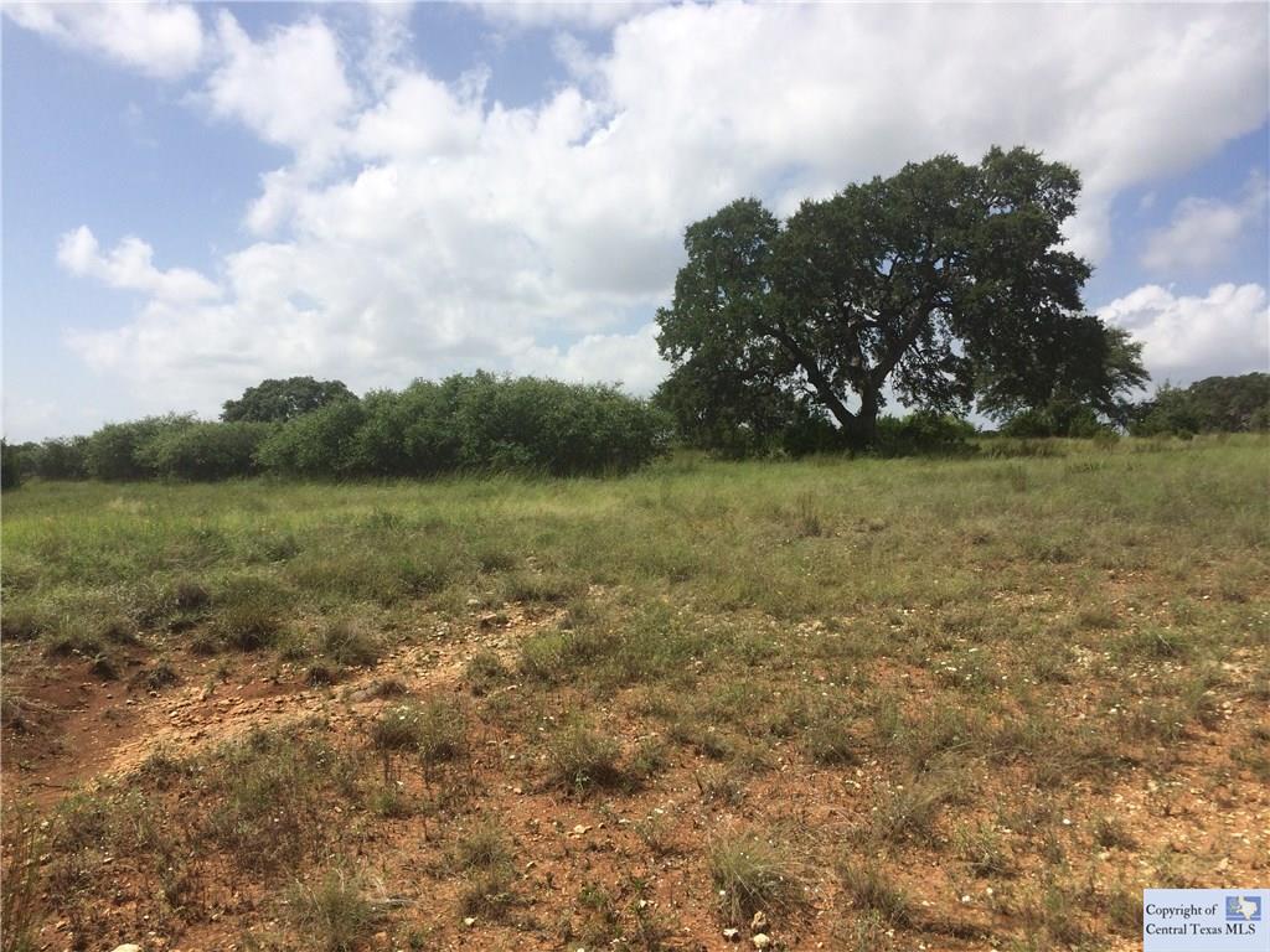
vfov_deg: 48.2
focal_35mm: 29
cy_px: 476
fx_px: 1064
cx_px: 635
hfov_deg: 61.7
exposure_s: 1/3425
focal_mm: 4.15
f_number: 2.2
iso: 32
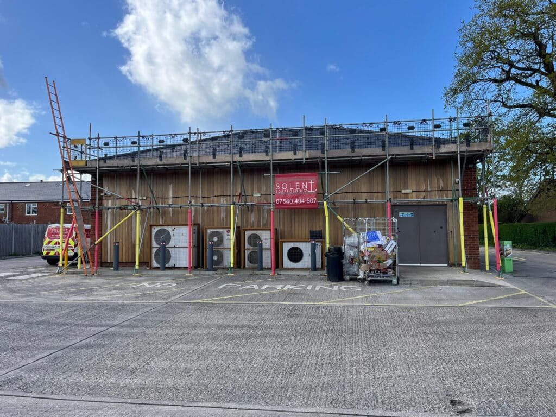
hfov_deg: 67.3
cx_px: 278
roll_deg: +0.9
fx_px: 418
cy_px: 208
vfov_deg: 53.1
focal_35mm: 26
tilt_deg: +2.5
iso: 50
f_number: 1.6
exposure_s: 1/1957
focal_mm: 5.1
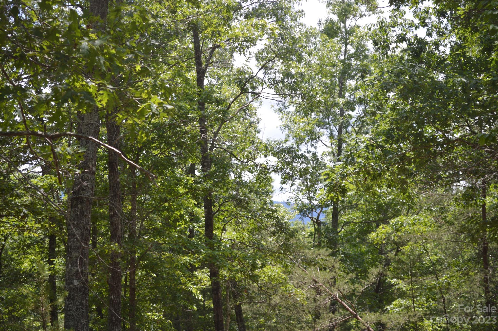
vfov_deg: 16.5
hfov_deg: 24.6
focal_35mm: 82
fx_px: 1140
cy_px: 166
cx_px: 249
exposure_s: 1/125
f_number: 5.6
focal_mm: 55
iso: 100
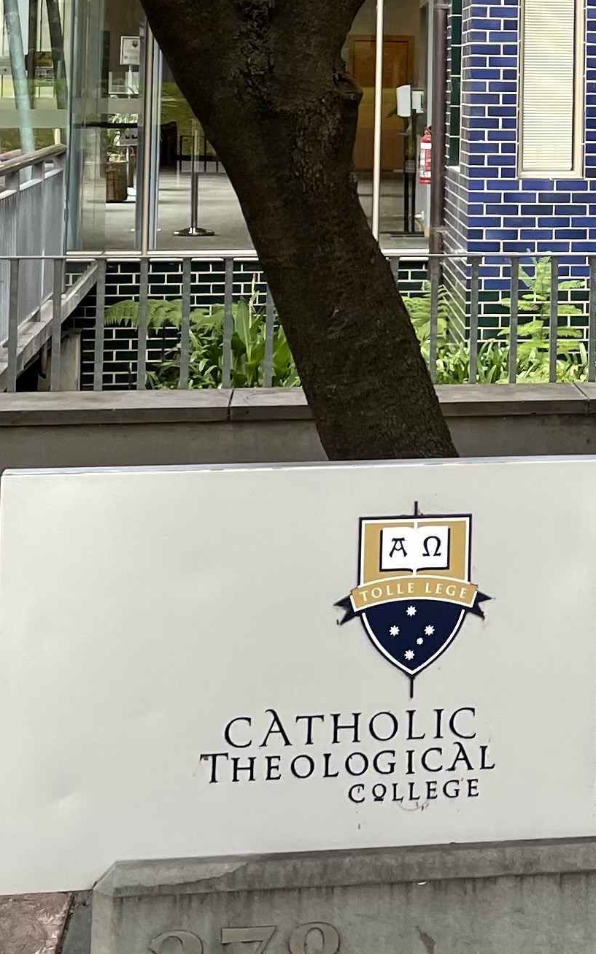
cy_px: 61
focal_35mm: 85
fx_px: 2209
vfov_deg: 23.6
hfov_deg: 14.9
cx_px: 711
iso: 50
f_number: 1.6
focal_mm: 4.2
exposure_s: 1/121
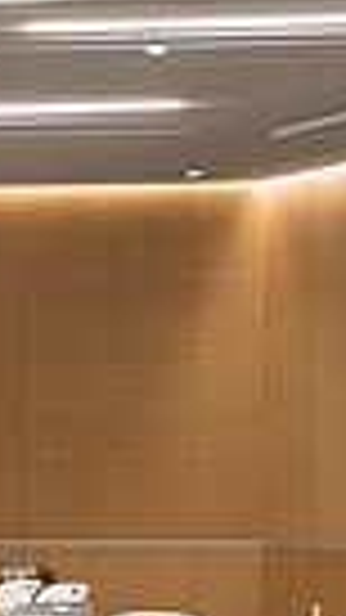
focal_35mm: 129
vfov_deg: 16.2
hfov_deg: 9.4
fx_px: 2105
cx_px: 81
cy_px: 656
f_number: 4
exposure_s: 1/60
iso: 280
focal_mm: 29
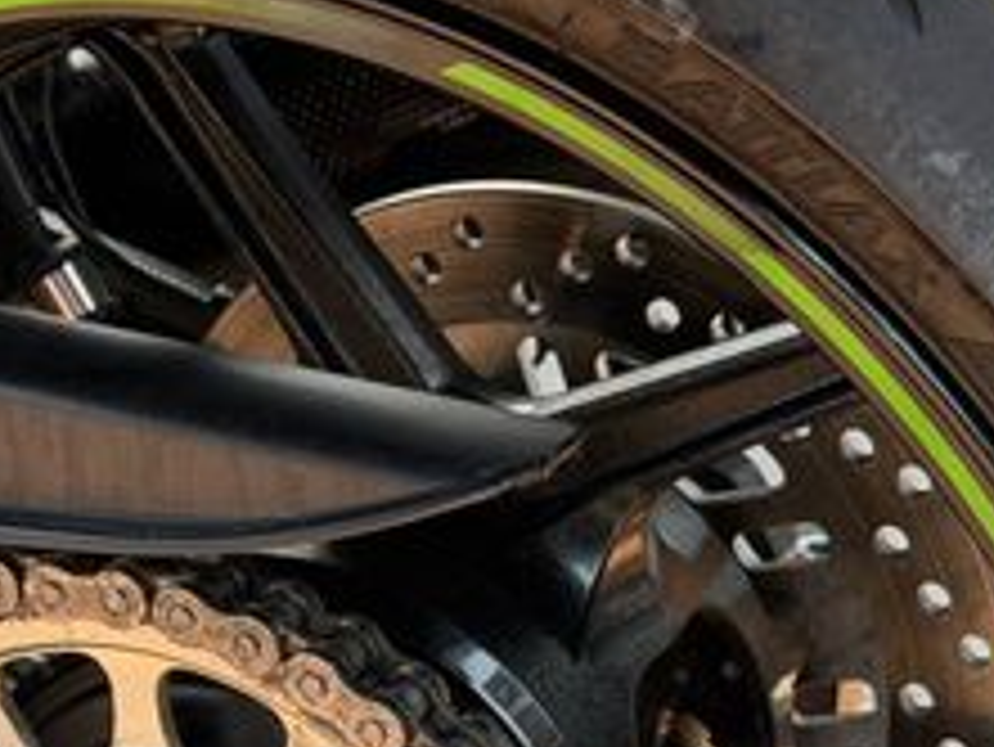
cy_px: 878
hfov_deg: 14.2
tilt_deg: -13.9
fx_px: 3994
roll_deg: +3.3
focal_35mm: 139
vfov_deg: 10.5
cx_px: 342
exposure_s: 1/726
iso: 100
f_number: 1.78
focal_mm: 6.76
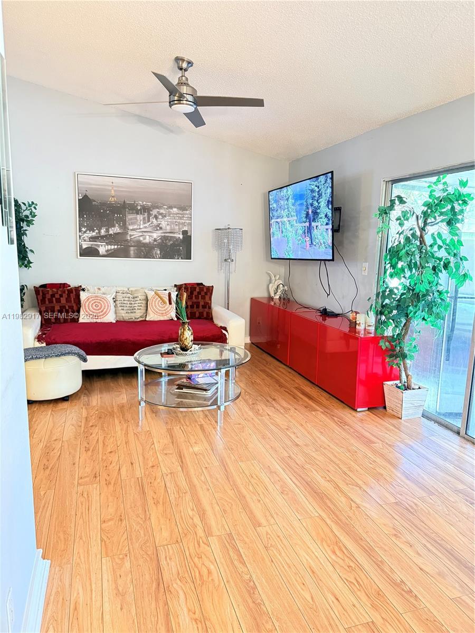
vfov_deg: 71.6
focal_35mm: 24
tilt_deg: -9.1
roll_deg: -1.4
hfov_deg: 56.8
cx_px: 238
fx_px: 439
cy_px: 316
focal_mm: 6.76
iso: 1000
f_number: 1.78
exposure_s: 1/30
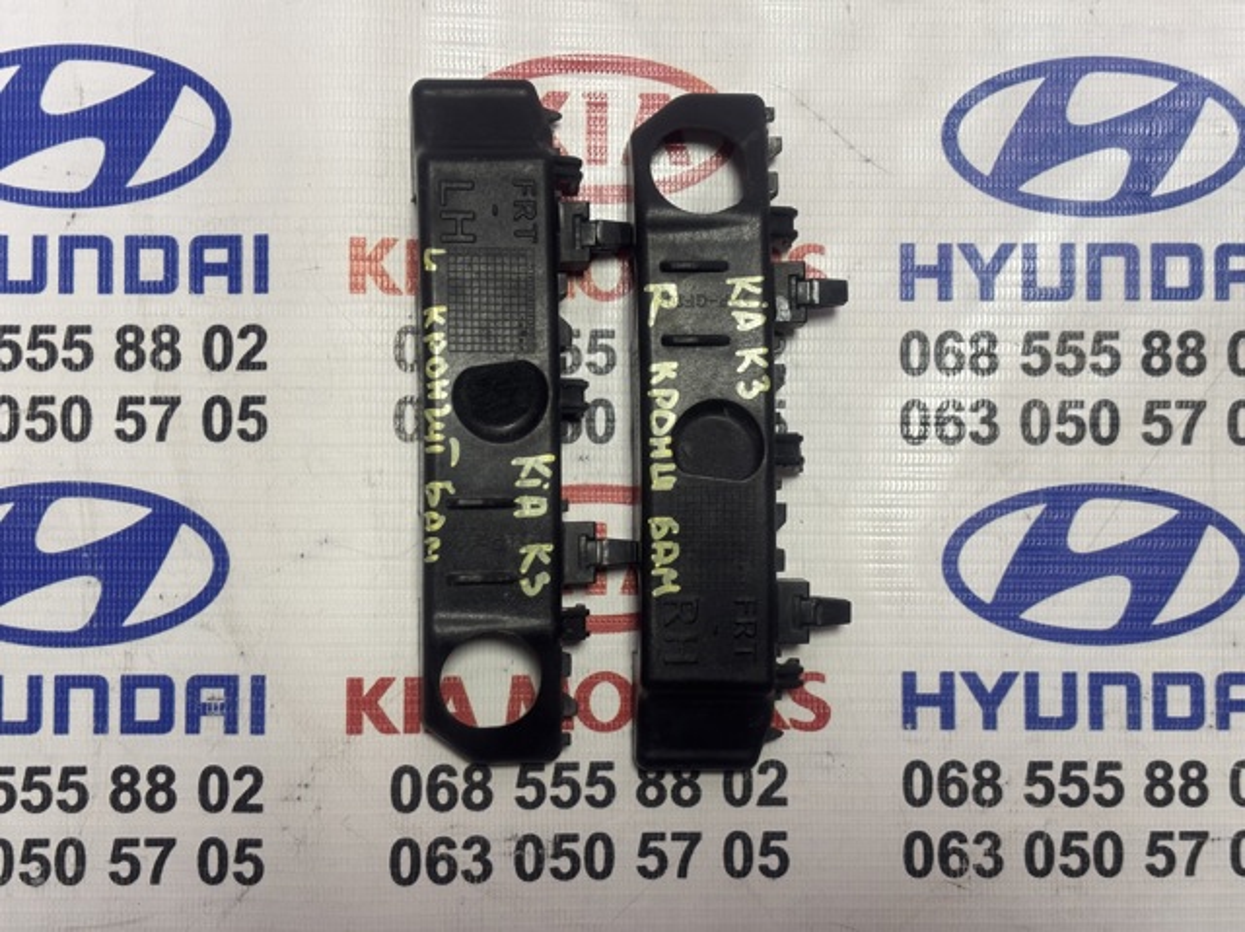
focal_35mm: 52
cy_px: 466
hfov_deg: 36.8
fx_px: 1869
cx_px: 622
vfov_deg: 28.0
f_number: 1.6
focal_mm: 5.96
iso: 100
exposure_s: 1/60
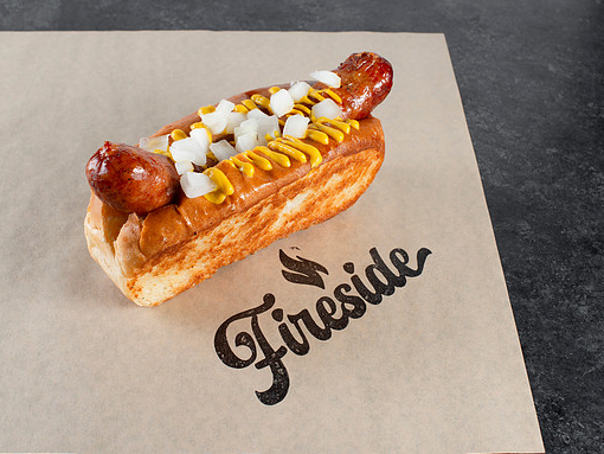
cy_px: 226
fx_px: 995
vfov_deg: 25.7
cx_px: 291
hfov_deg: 33.8
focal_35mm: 57
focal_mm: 50
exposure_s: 1/60
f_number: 13
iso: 250
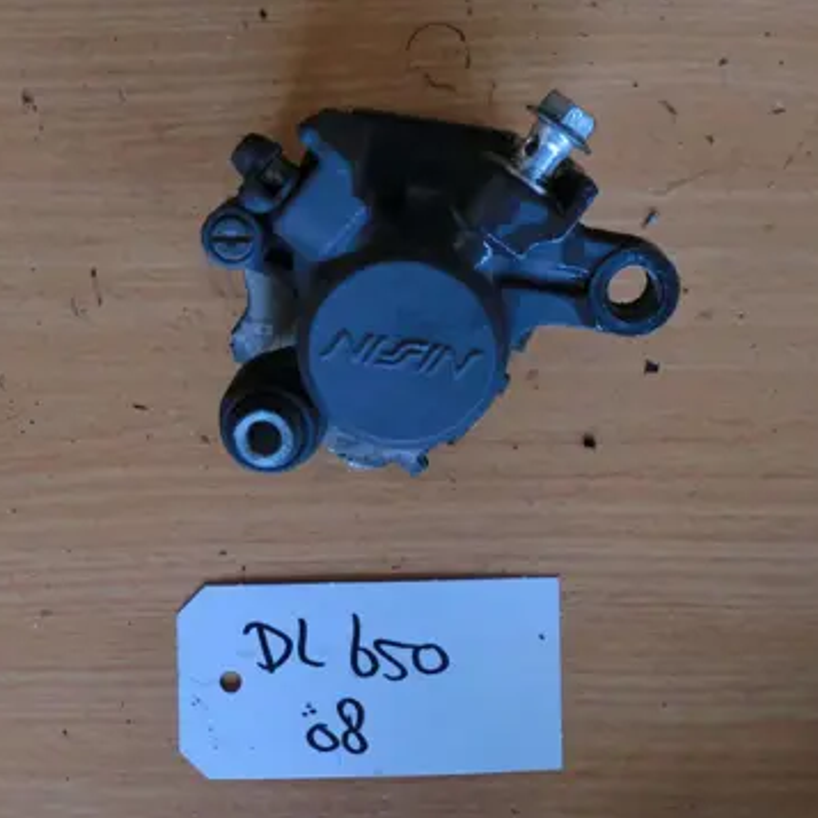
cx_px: 410
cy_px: 408
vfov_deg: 43.9
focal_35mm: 38
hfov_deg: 43.9
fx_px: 1016
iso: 64
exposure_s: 1/60
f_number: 3.5
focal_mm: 5.8
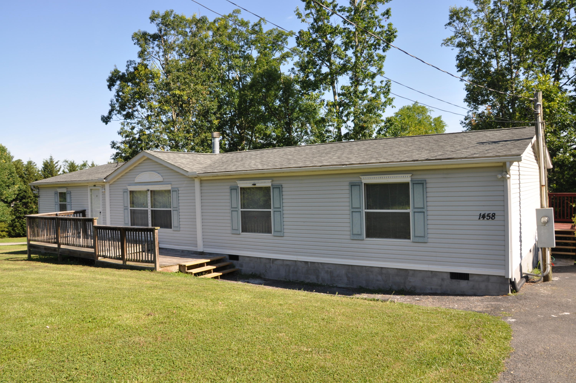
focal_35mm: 27
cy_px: 192
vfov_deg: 47.8
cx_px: 288
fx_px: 431
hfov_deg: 67.4
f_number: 11
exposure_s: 1/125
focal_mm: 18
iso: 200
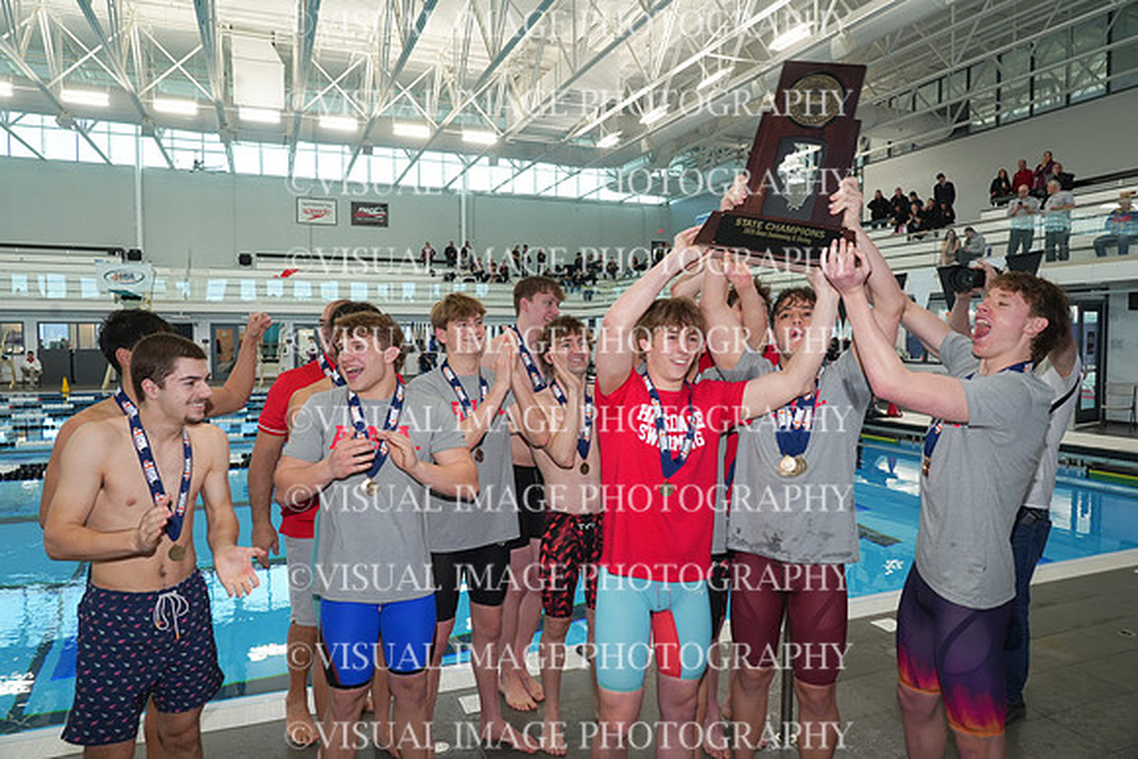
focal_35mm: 24
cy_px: 380
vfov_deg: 53.2
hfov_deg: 73.7
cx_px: 569
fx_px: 759
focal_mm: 24
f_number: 8
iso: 1250
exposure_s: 1/125
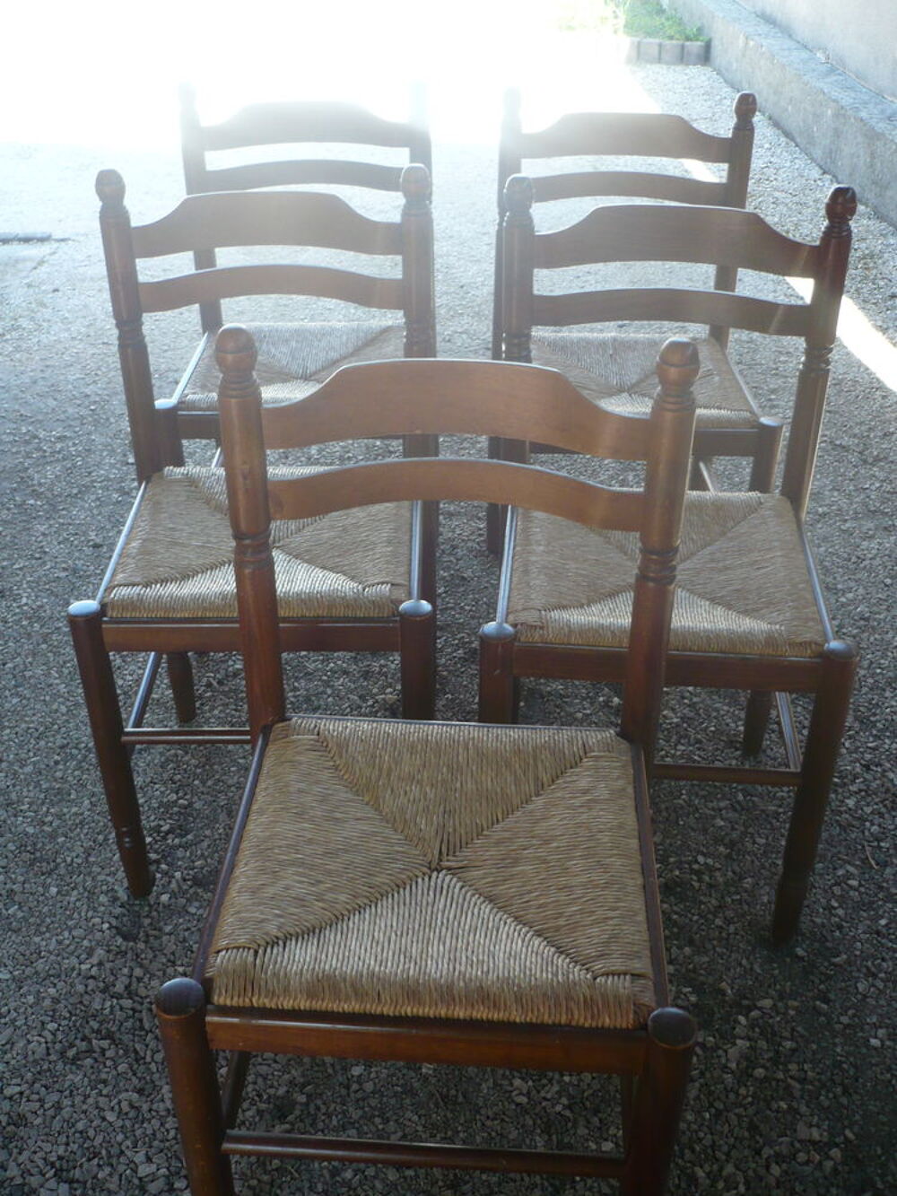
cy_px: 598
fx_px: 1209
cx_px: 448
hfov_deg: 40.7
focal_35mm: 35
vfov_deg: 52.6
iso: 160
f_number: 2.8
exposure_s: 1/125
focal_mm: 5.8
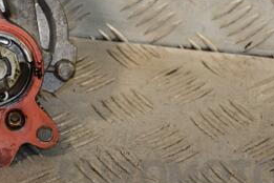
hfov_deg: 9.6
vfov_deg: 6.4
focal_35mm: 214
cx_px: 40
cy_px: 36
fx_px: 1629
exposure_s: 1/200
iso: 800
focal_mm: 62
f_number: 5.3
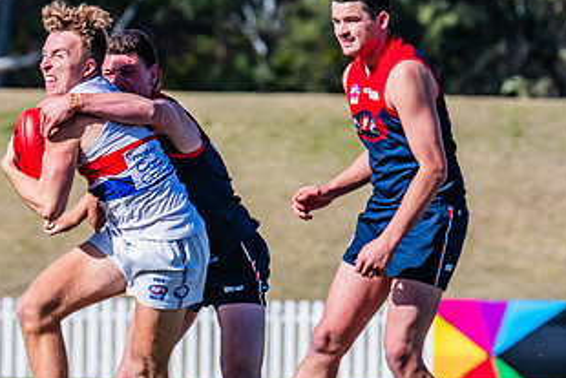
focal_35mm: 994
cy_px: 287
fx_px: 15634
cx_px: -47
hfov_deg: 2.1
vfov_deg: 1.4
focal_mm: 420
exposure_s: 1/1600
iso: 800
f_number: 11
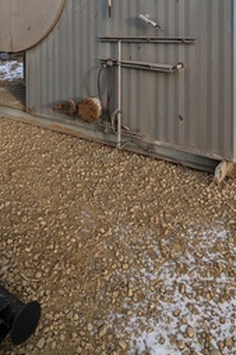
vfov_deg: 46.5
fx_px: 345
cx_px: 135
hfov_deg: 37.7
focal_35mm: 35
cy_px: 8
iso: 50
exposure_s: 1/537
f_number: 2.2
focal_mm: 2.35
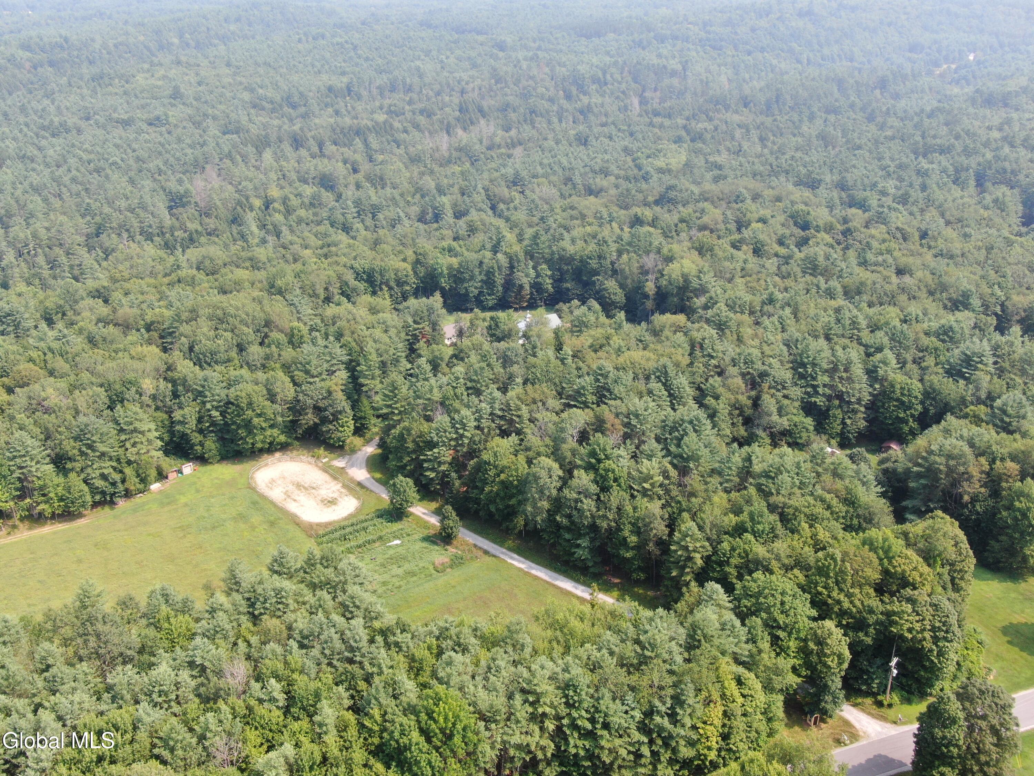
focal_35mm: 35
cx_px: 517
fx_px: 1045
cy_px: 388
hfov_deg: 52.6
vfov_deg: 40.7
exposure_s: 1/400
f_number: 3.3
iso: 100
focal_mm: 5.94
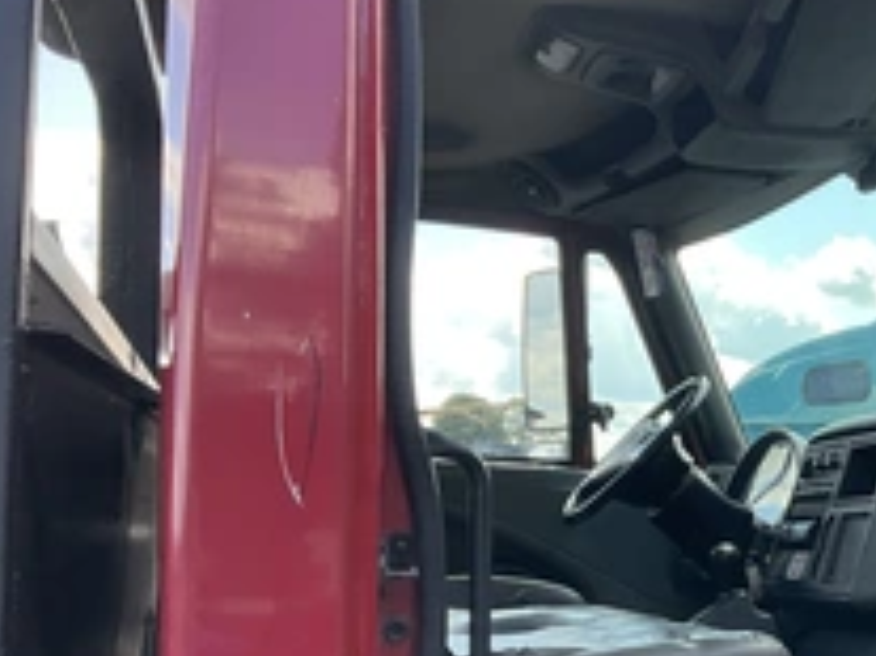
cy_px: 537
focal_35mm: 56
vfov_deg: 25.6
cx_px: 817
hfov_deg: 32.4
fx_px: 1416
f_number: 1.8
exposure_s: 1/247
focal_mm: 3
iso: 25
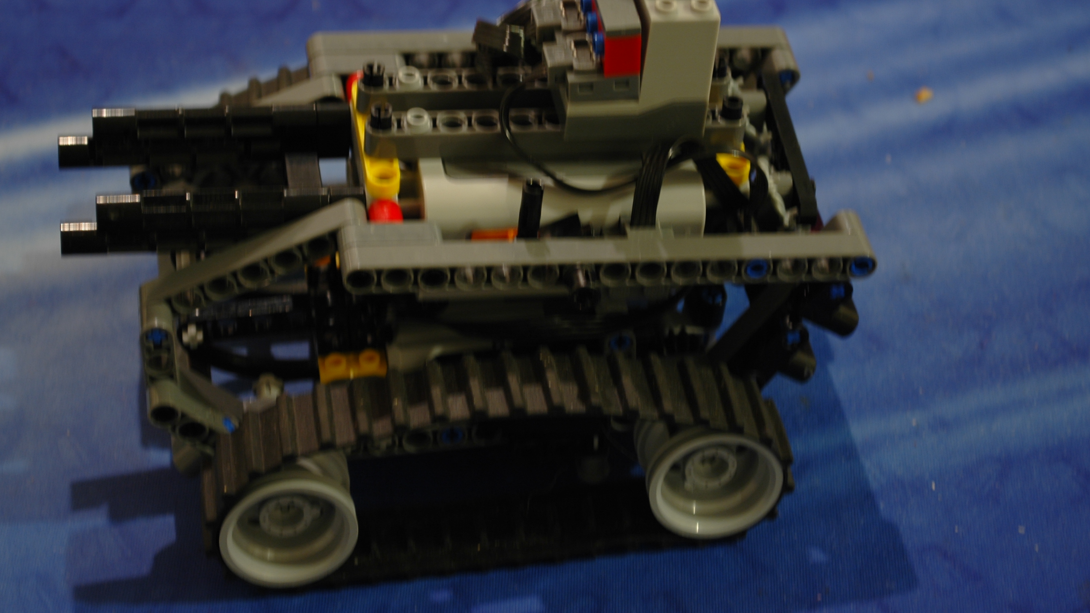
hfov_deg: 23.7
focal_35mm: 90
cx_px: 496
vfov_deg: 13.4
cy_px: 230
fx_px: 2601
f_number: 5.6
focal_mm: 52
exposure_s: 1.6
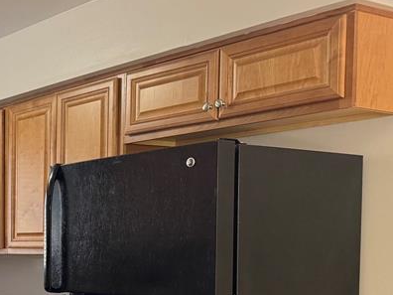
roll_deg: +0.3
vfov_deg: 22.7
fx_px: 704
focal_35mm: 62
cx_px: -98
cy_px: 297
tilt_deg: -4.6
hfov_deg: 27.0
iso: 200
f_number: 1.78
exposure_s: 1/120
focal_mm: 6.76
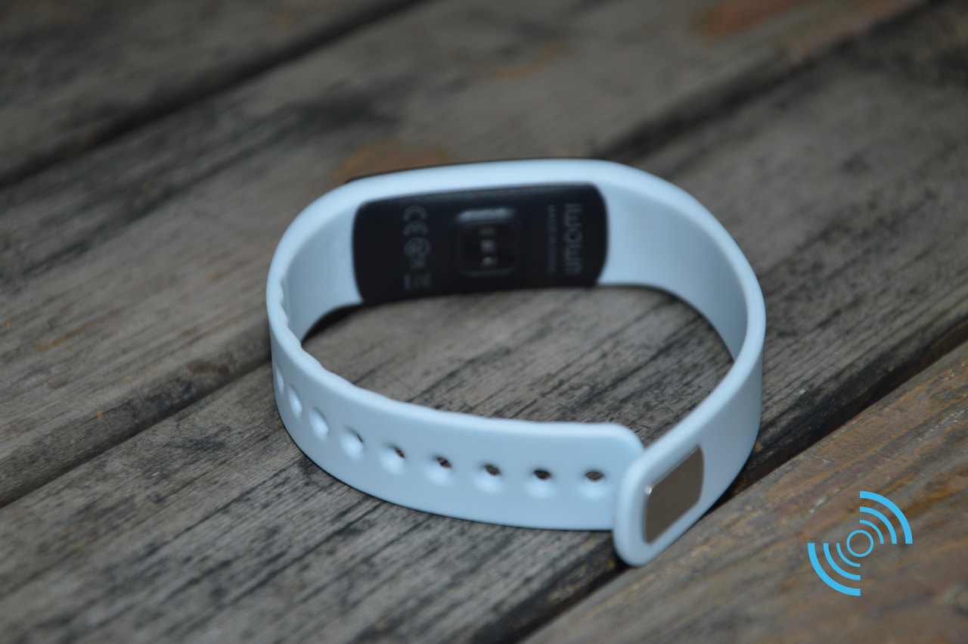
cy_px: 322
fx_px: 3224
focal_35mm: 120
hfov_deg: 17.1
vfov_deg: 11.4
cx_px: 484
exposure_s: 1/200
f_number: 5.3
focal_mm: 80
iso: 100
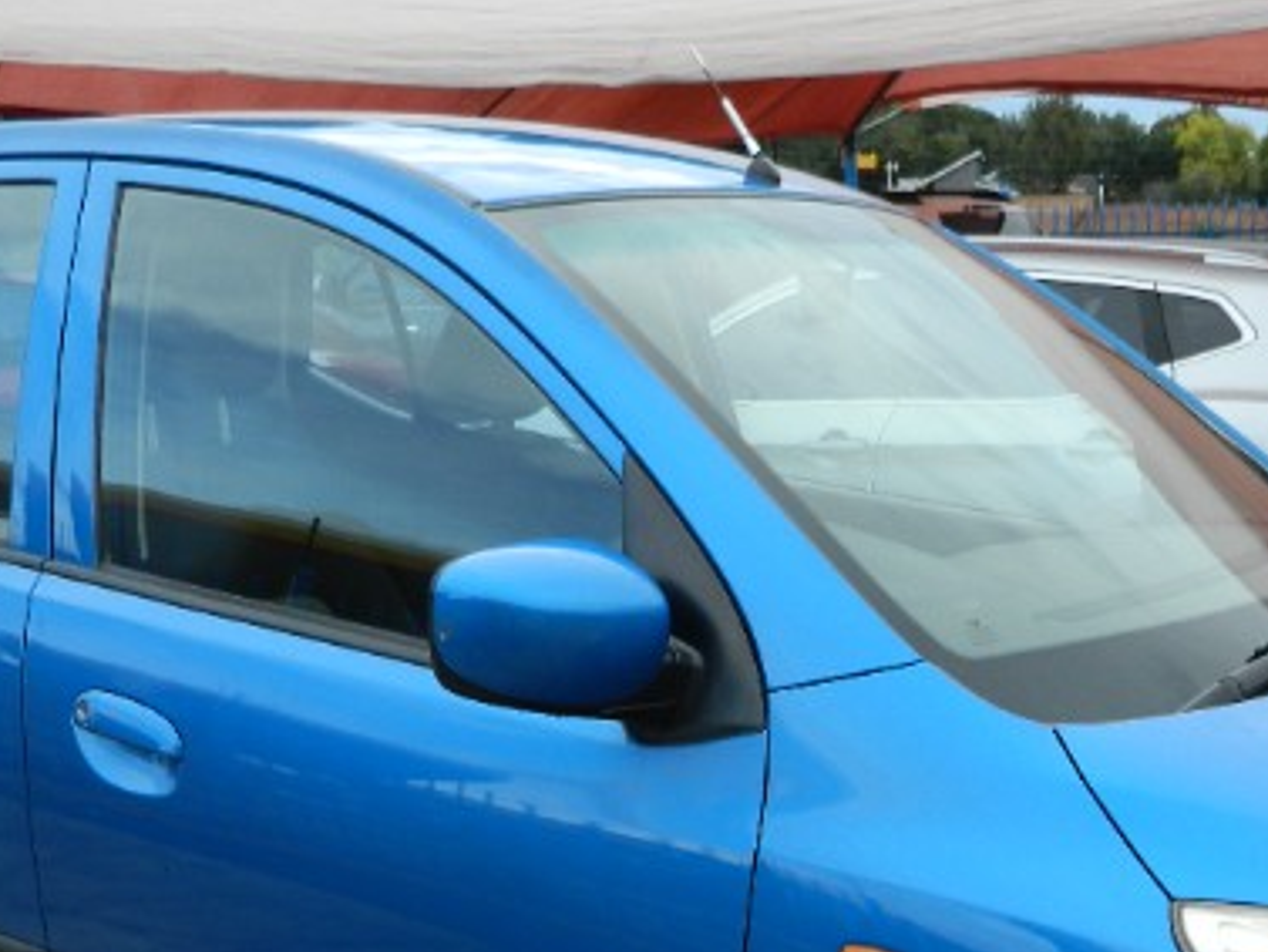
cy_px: 885
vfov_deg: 26.5
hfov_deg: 36.0
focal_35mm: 53
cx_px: 784
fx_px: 1942
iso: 80
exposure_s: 1/100
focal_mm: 4.5
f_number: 3.1
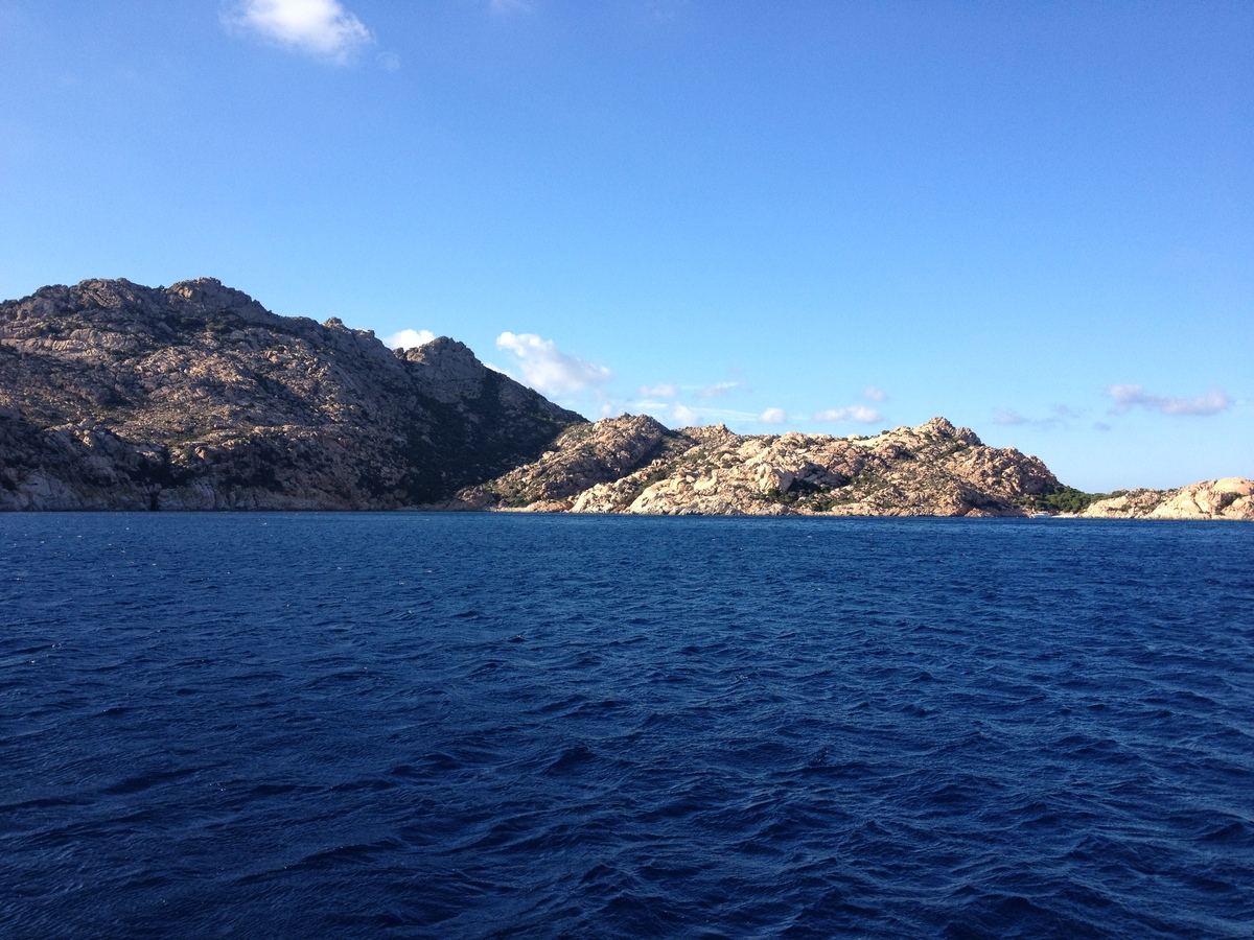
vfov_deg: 40.7
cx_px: 627
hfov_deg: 52.6
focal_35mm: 35
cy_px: 470
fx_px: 1268
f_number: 2.4
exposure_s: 1/986
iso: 64
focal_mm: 4.28
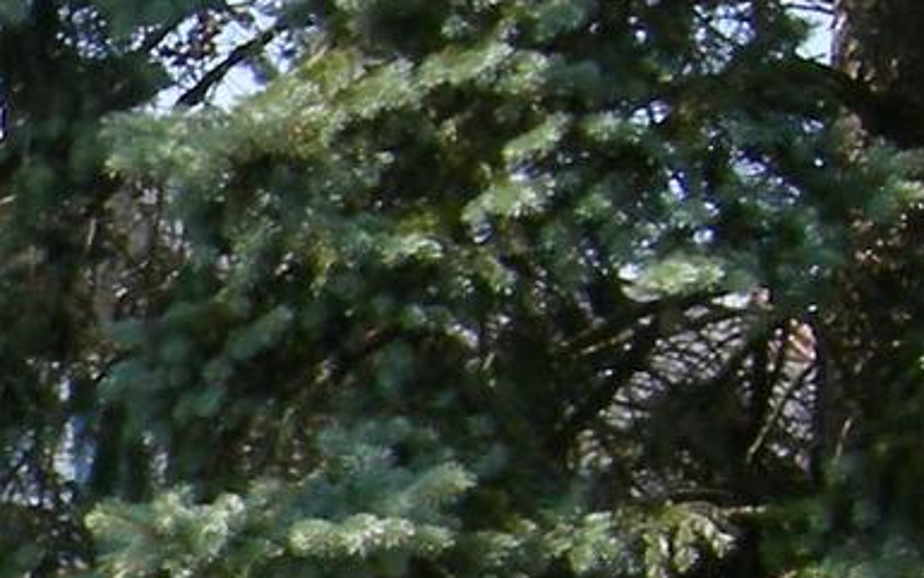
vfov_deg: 6.4
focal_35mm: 203
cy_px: 878
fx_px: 5114
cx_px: -1212
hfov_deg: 9.3
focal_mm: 7.5
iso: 64
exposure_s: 1/209
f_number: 4.8
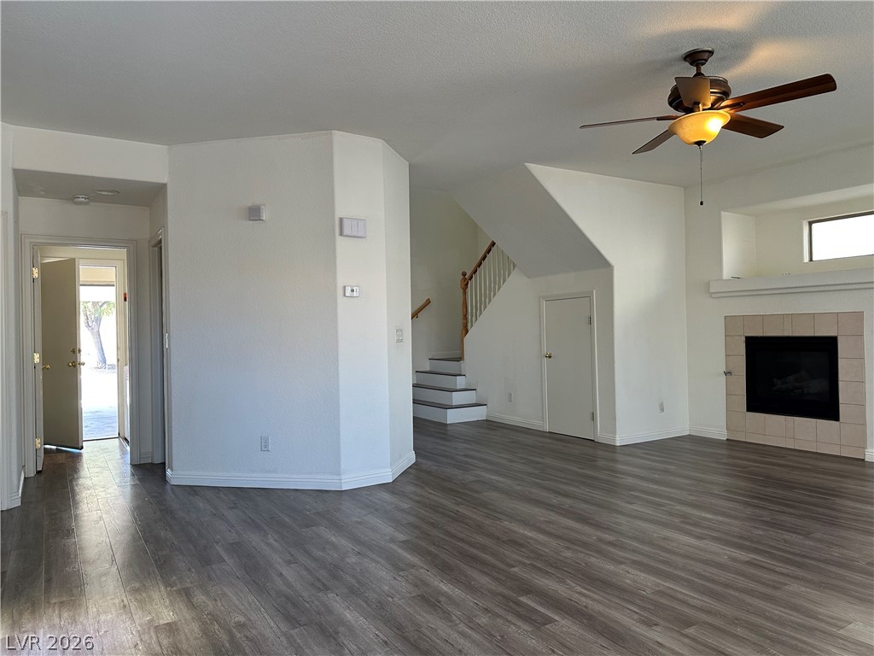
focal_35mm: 24
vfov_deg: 56.8
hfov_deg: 71.6
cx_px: 437
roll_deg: +0.8
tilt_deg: -1.0
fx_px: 606
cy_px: 328
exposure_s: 1/120
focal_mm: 6.86
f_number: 1.78
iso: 160
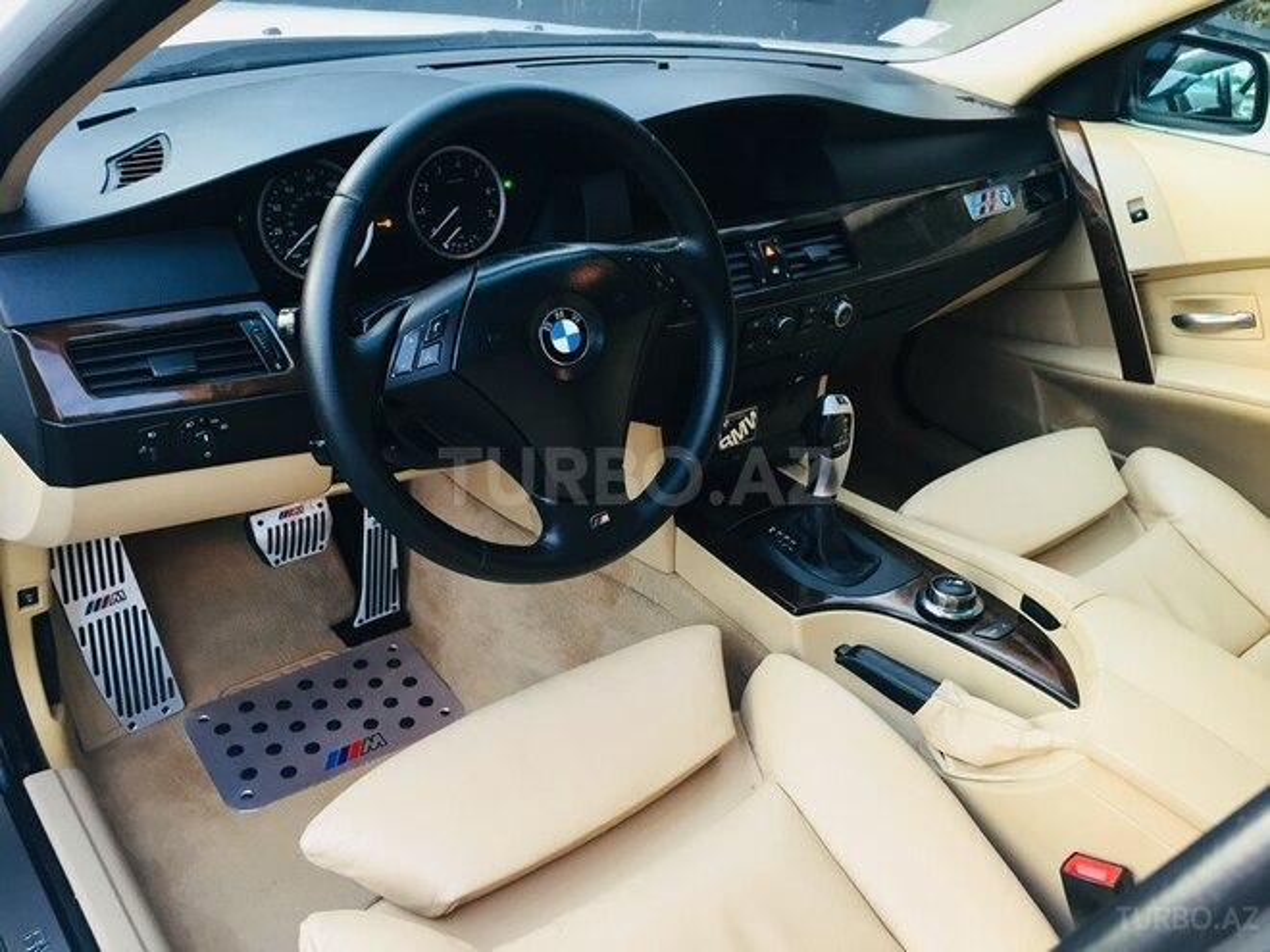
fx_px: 1064
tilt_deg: -30.9
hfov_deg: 61.7
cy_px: 476
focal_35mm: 29
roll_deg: -8.1
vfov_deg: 48.2
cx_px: 635
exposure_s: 1/33
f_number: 2.2
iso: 80
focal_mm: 4.15
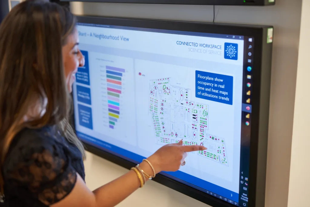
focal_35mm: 50
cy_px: 104
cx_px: 155
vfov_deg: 27.0
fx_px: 431
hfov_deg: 39.6
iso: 500
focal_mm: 50
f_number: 1.8
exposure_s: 1/160
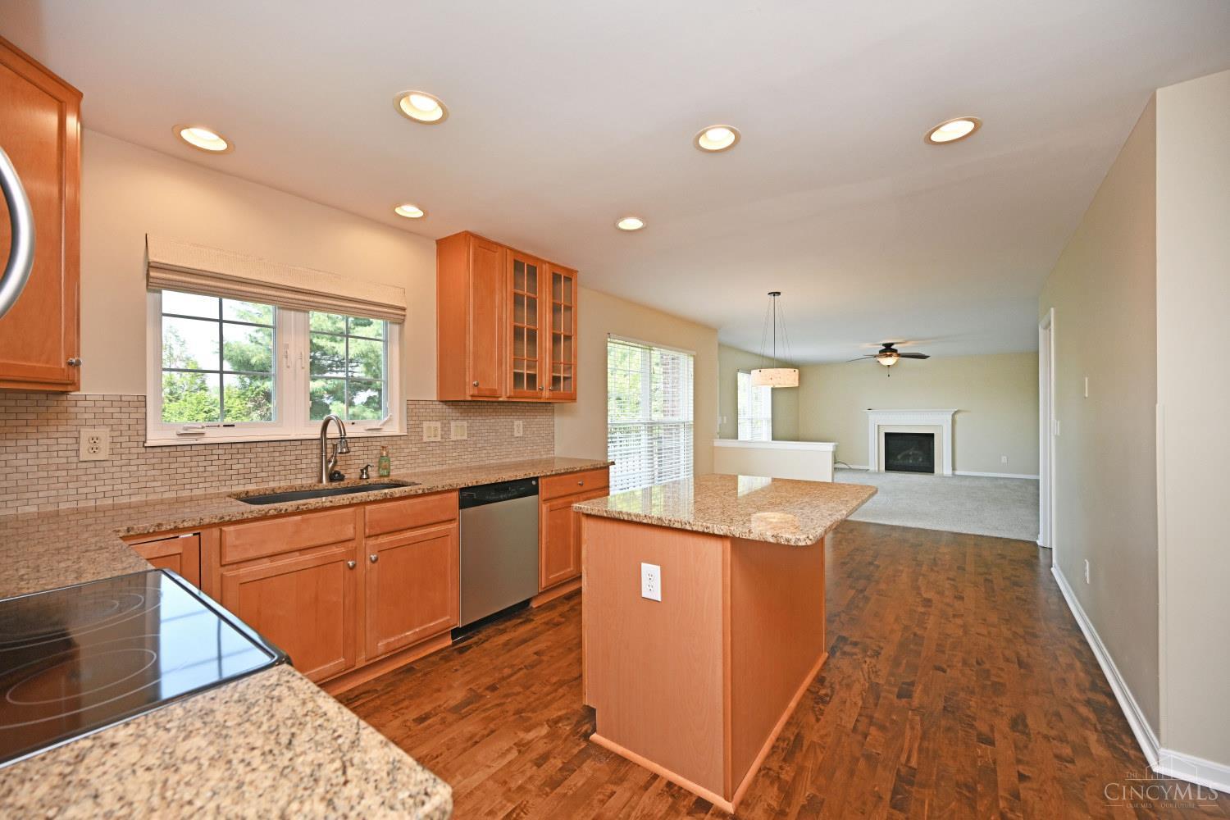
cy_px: 410
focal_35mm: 14
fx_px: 478
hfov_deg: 104.3
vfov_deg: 81.2
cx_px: 615
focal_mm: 14
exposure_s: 1/125
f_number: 5.6
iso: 200
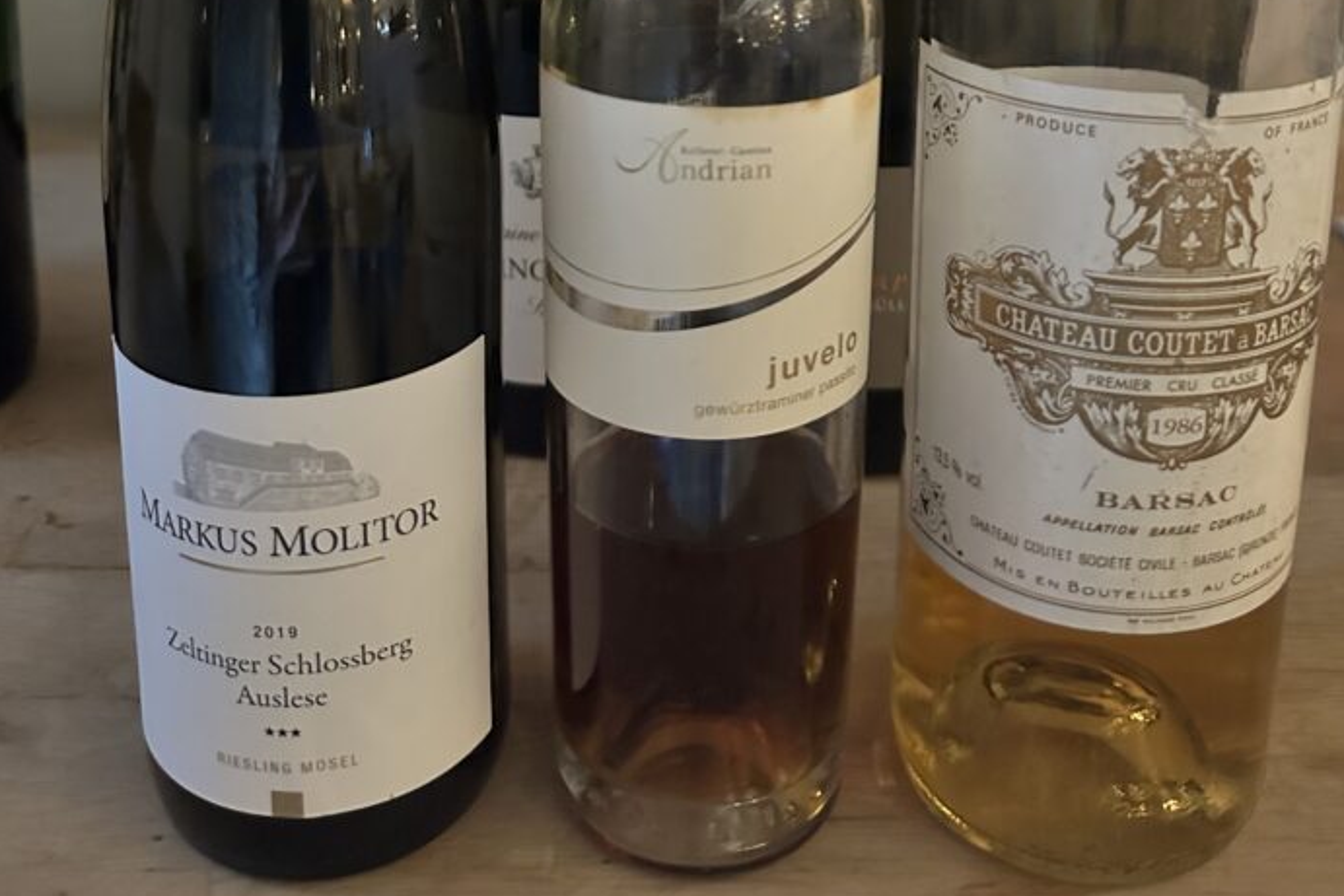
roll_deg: -0.8
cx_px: 675
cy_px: -27
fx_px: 1382
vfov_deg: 32.6
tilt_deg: -12.2
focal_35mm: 37
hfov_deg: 51.9
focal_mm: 6.86
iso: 1000
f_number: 1.78
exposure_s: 1/25
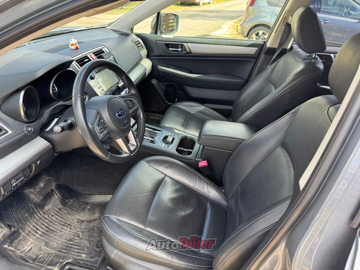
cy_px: 135
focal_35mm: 24
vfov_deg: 56.8
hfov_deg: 71.6
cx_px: 180
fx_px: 250
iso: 64
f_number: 1.78
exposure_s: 1/121
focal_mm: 6.76
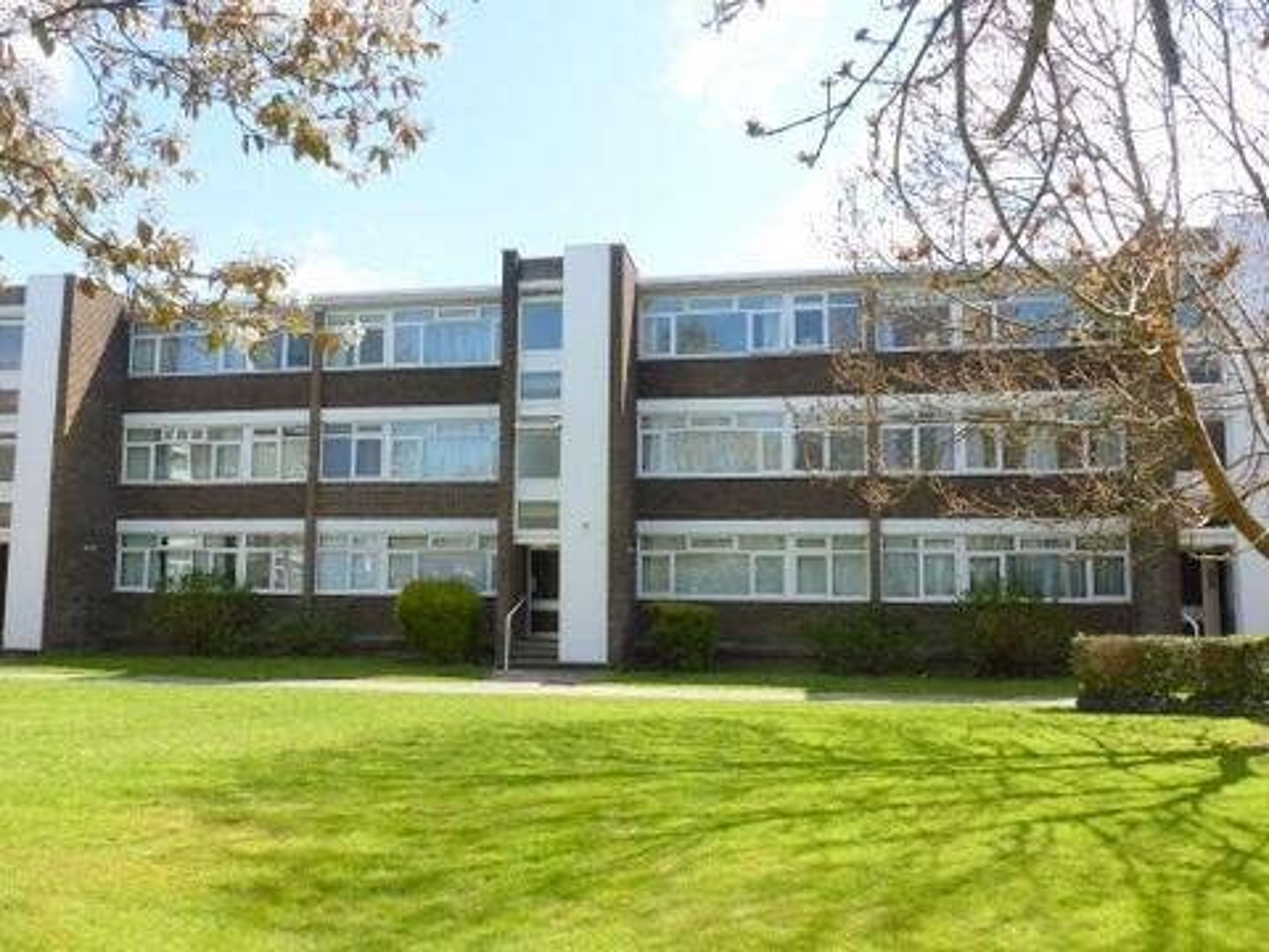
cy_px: 476
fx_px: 990
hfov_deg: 65.3
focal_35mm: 27
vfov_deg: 51.4
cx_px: 634
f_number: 4.5
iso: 80
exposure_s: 1/200
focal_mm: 4.8
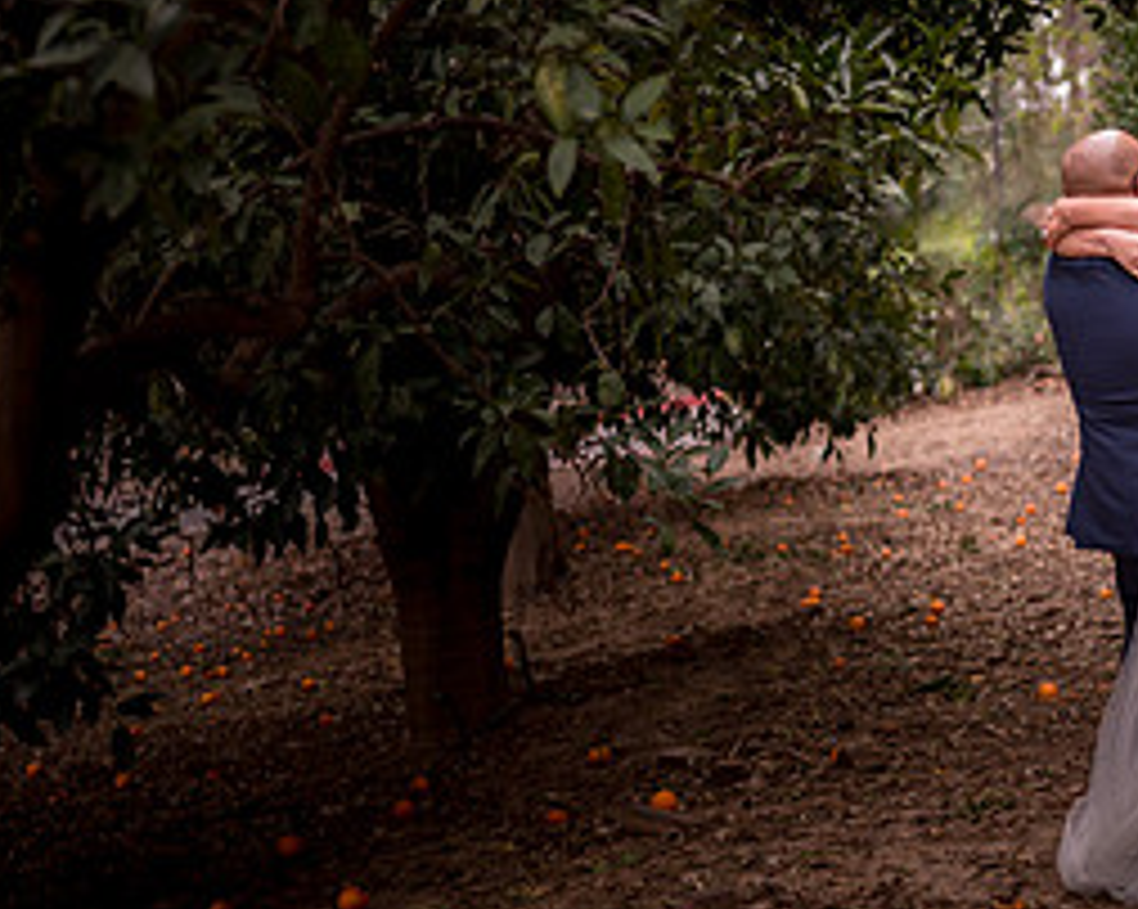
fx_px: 2894
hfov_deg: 21.3
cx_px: 1205
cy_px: 230
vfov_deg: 17.7
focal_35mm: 86
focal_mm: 40
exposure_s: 1/80
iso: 100
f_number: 2
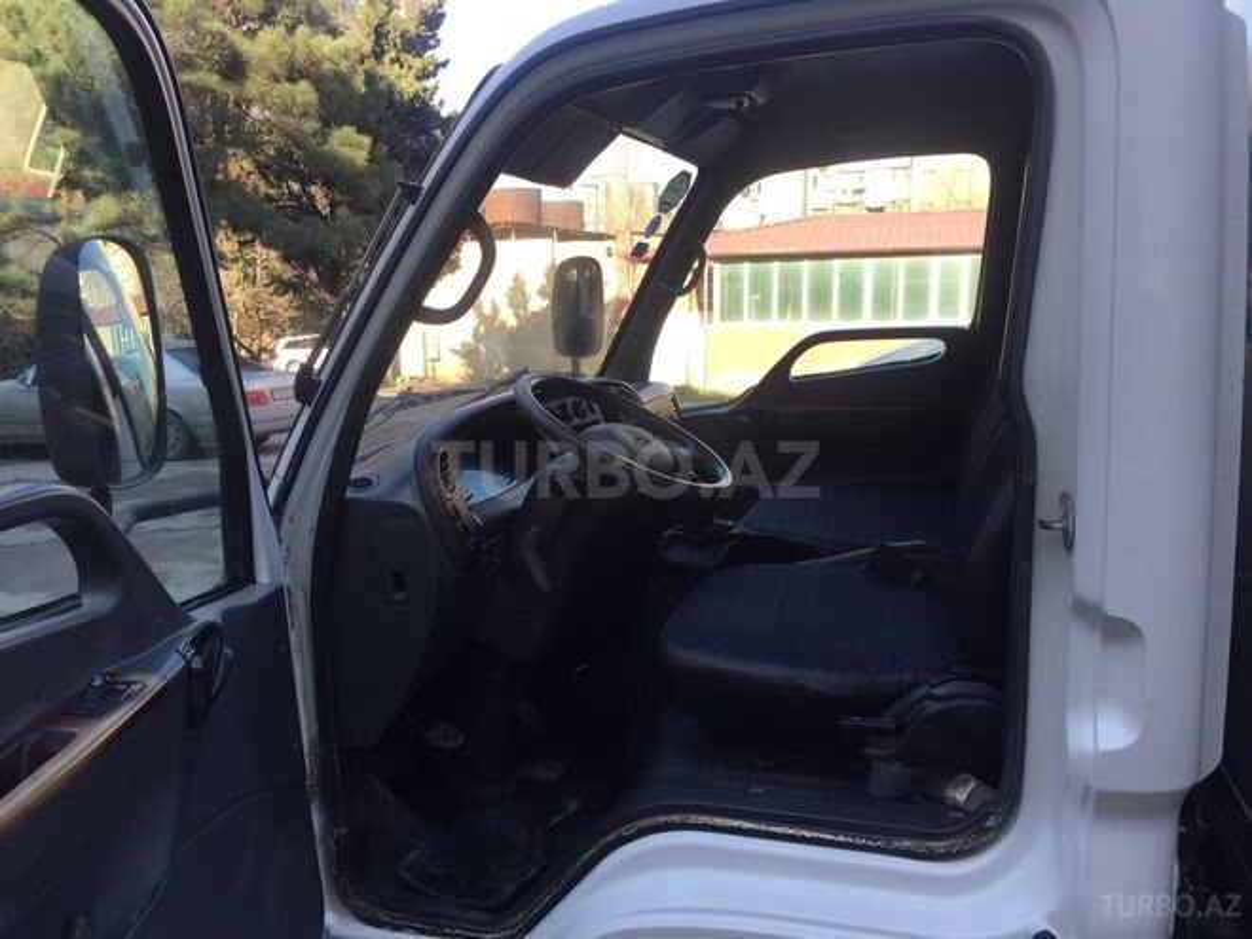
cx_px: 626
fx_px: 1049
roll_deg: +0.1
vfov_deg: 48.2
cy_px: 470
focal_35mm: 29
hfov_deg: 61.7
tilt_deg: -8.1
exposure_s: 1/295
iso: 32
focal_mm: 4.15
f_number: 2.2
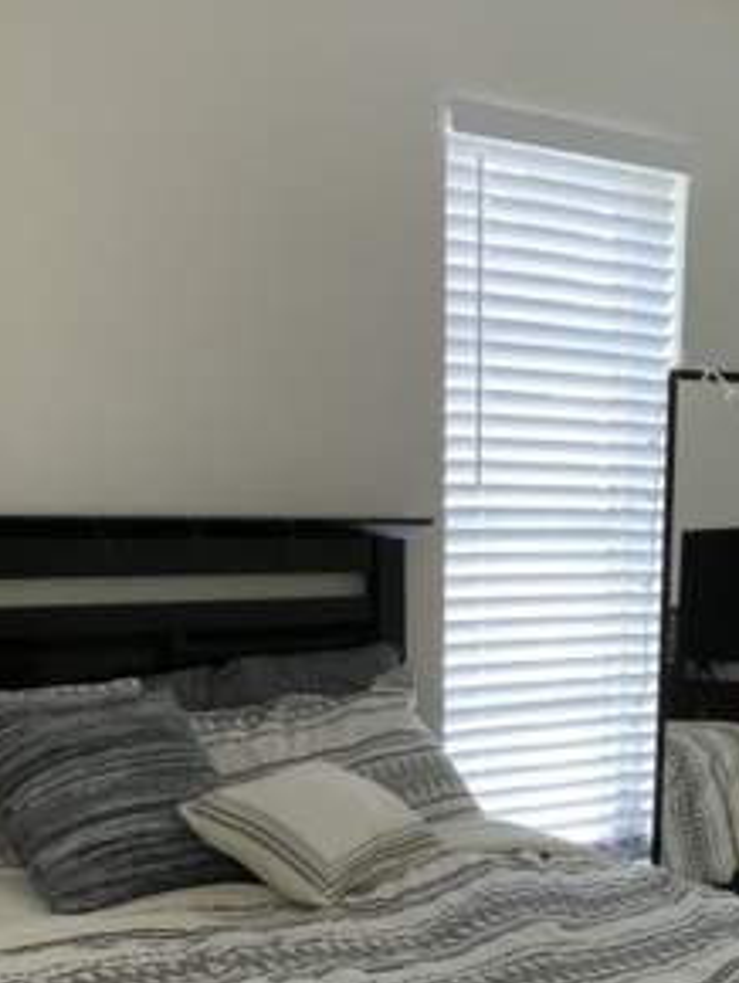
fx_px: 1819
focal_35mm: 64
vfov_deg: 29.0
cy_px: 891
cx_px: 675
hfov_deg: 22.4
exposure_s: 1/40
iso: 250
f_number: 1.8
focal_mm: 3
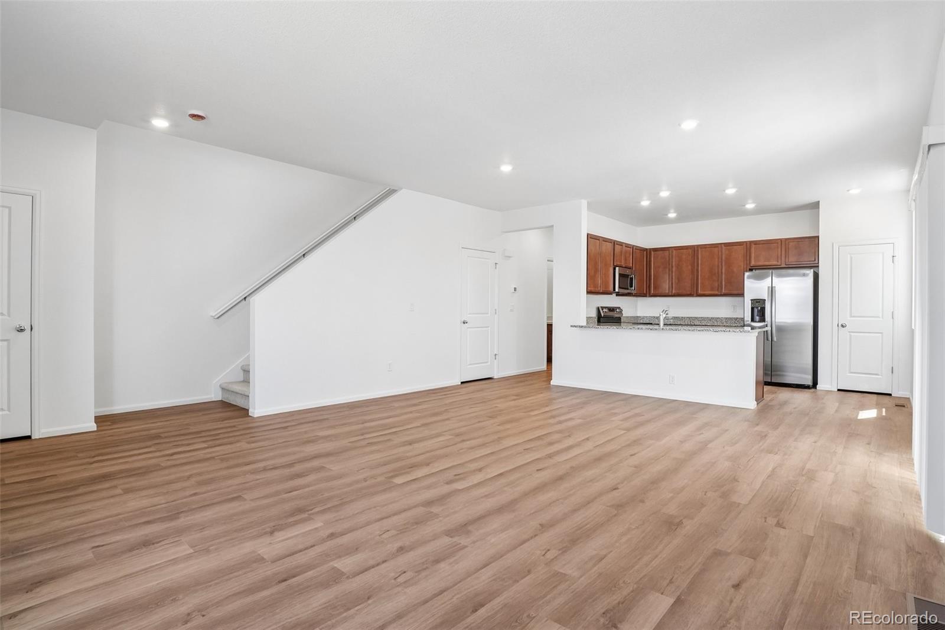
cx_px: 472
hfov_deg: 95.0
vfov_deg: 72.0
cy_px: 315
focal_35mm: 16
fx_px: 433
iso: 250
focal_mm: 11
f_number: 8
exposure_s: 1/30
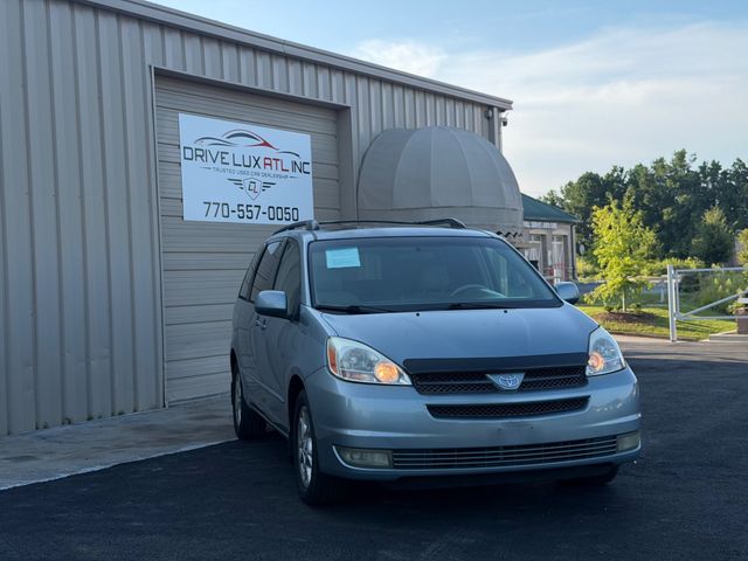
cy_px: 280
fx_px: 1037
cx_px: 374
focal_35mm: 48
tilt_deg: +0.3
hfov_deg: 39.7
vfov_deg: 30.3
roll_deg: +2.7
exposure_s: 1/875
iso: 64
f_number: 1.78
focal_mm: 6.76
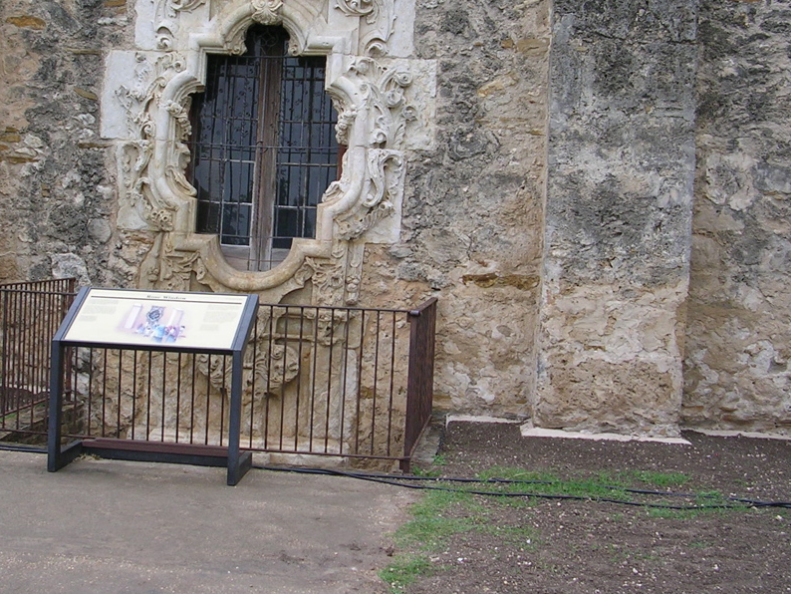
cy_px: 223
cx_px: 344
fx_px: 1166
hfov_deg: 37.4
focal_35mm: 51
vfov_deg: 28.5
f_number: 2.8
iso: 50
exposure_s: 1/138
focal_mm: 5.8
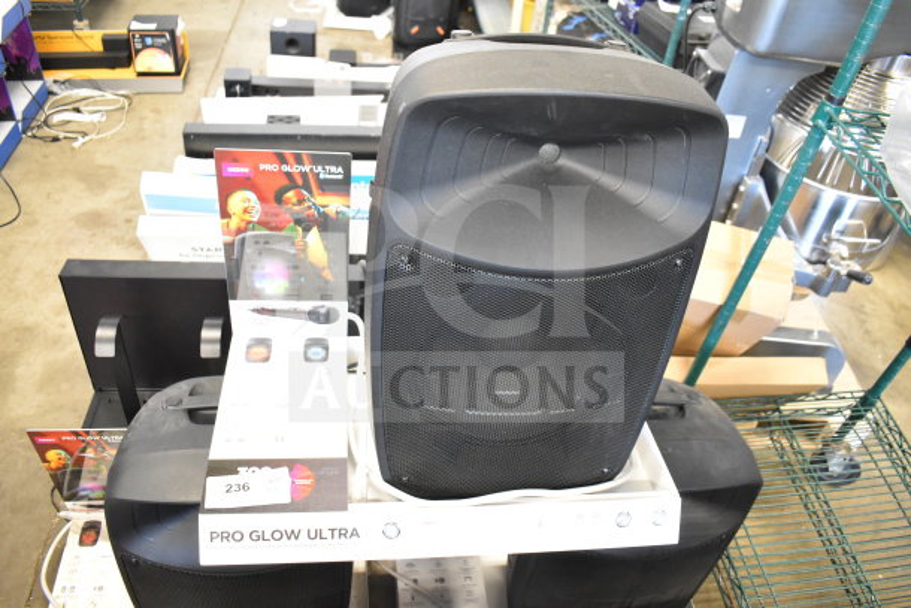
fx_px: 683
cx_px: 456
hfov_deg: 67.4
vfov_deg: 48.0
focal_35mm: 27
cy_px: 304
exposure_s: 1/30
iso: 4000
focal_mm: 18
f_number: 3.5
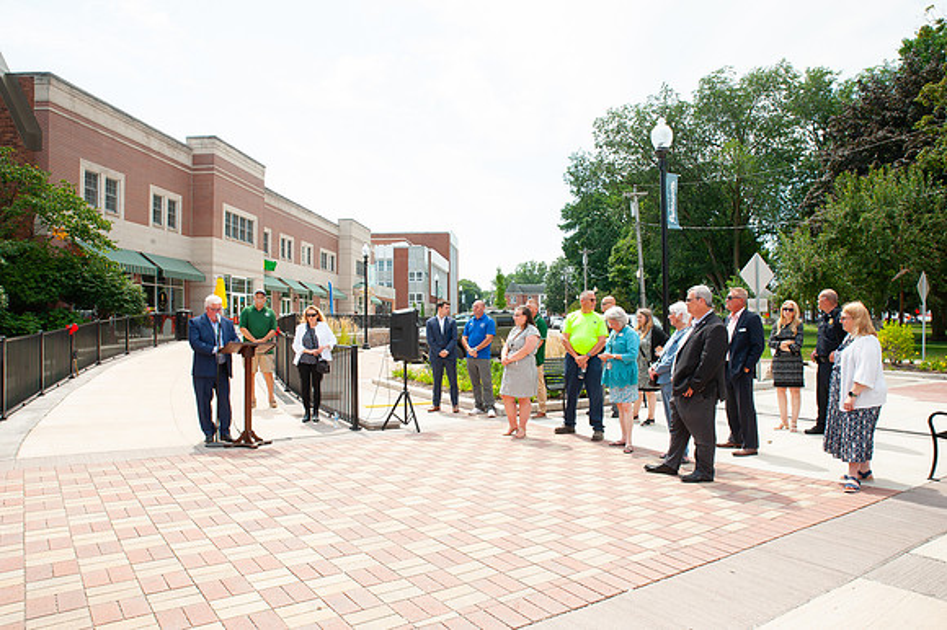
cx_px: 474
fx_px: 631
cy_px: 315
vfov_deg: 53.1
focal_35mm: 24
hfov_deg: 73.8
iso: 400
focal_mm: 24
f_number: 14
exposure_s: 1/200
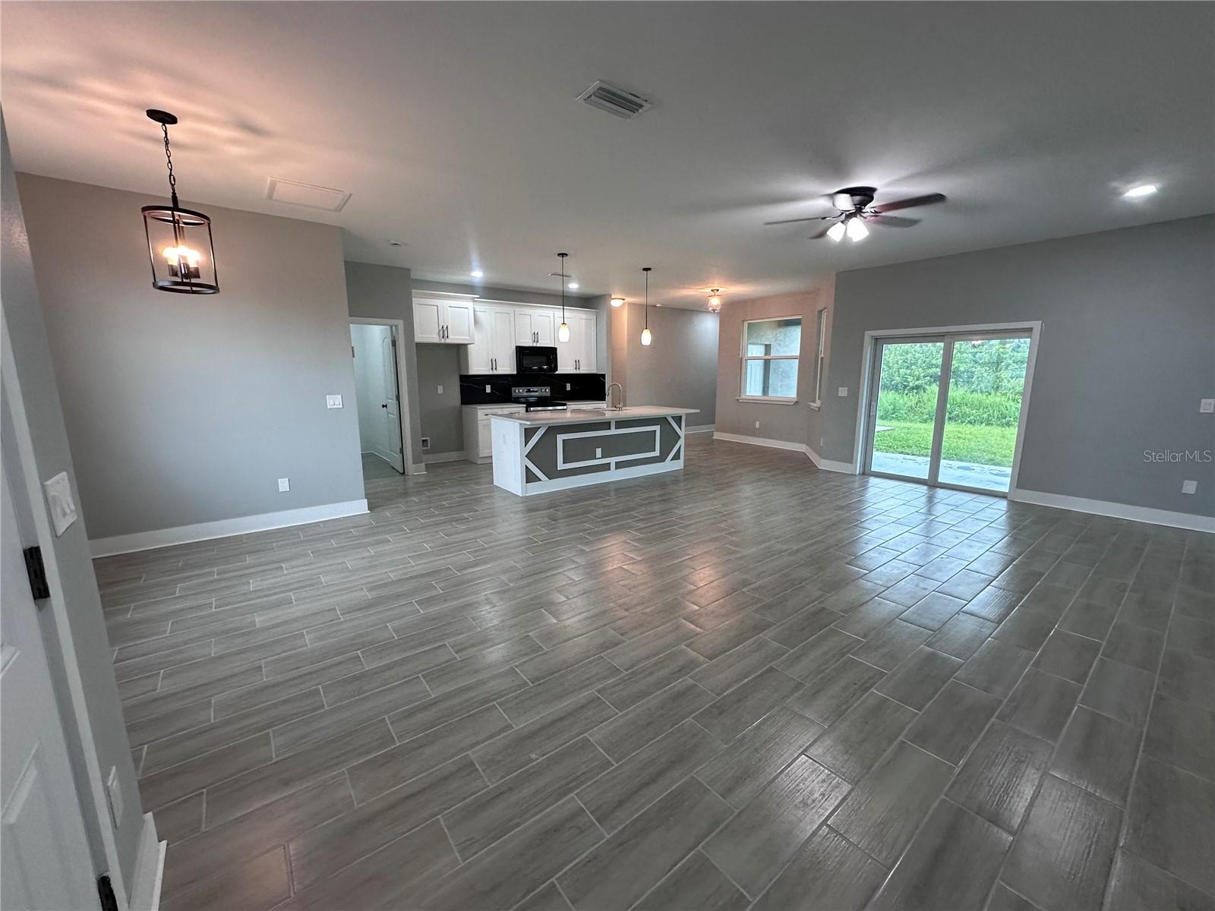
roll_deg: +0.2
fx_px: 491
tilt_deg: -9.6
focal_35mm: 14
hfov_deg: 102.1
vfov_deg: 85.7
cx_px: 608
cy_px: 456
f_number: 2.2
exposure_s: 1/120
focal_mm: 2.22
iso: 250
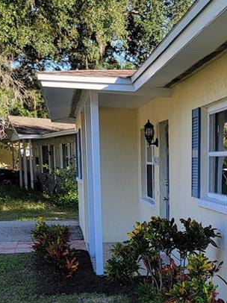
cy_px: 304
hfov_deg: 19.2
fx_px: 621
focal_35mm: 71
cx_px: 289
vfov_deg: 26.0
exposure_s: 1/228
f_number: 1.8
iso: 16
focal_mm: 6.7
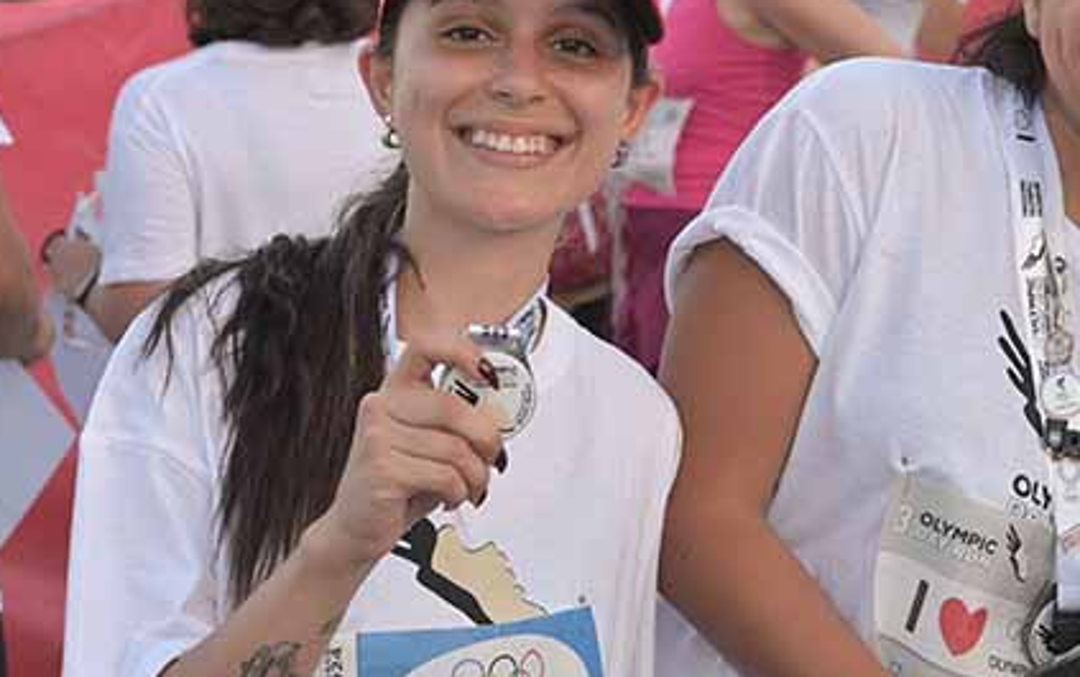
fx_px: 3829
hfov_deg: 15.8
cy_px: 232
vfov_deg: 10.1
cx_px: 983
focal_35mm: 130
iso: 900
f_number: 5.6
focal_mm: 45
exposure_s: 1/320
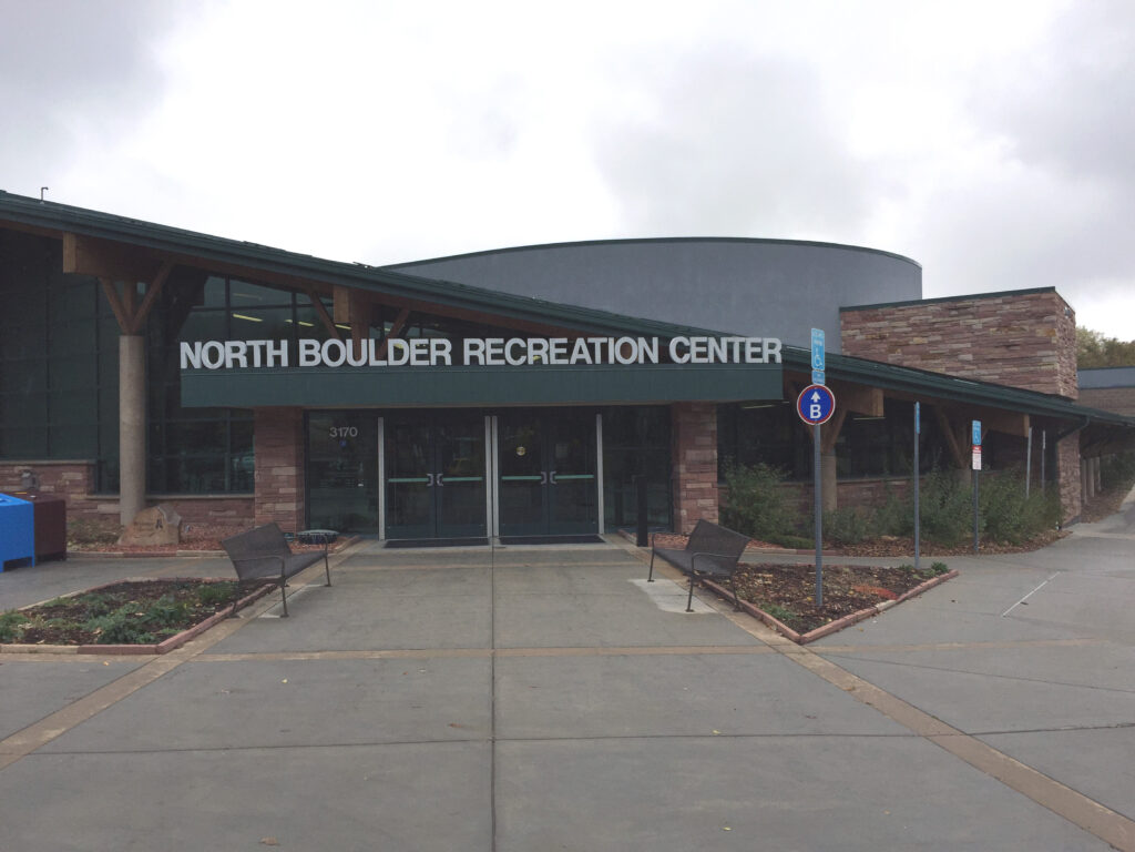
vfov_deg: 48.2
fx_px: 951
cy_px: 426
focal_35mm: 29
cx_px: 568
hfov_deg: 61.7
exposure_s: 1/648
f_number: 2.2
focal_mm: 4.15
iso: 32
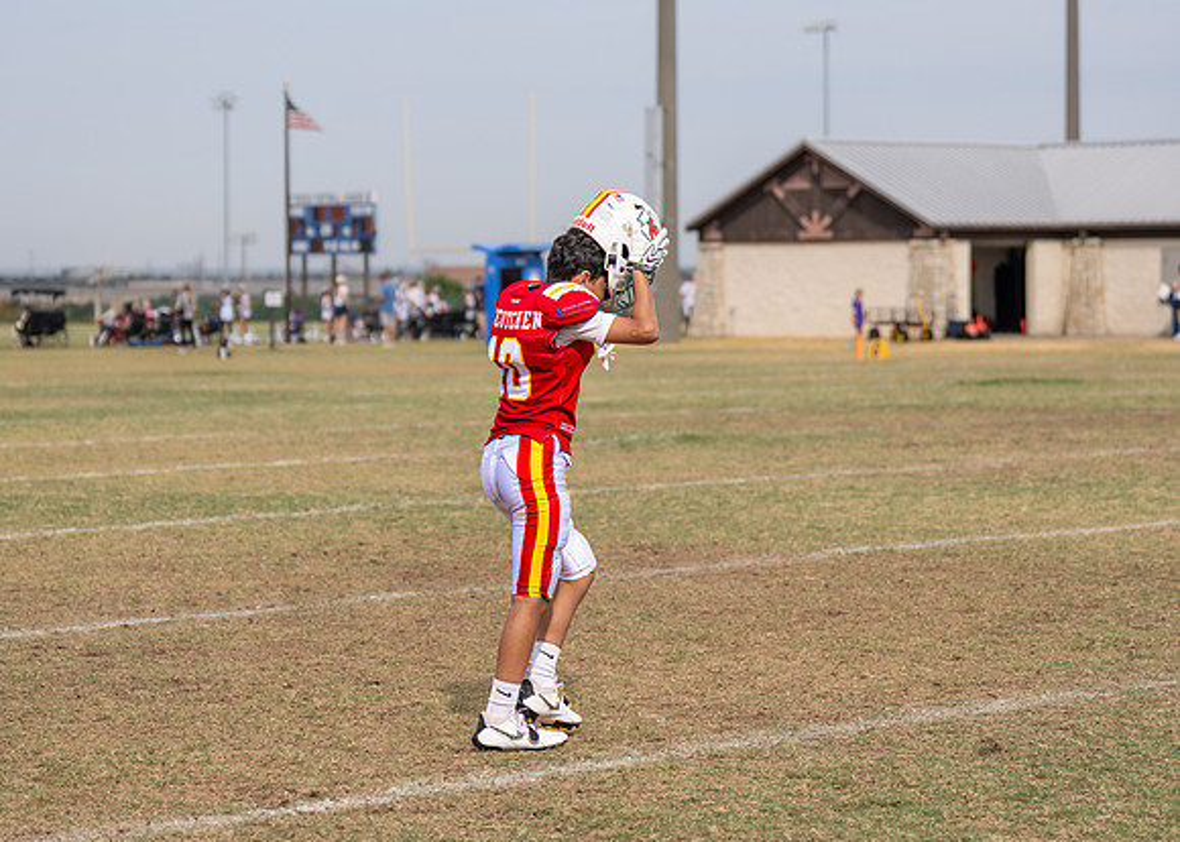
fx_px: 3518
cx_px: 507
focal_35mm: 105
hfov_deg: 19.0
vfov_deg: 13.6
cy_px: 376
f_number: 2.8
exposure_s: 1/2500
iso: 160
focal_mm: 70
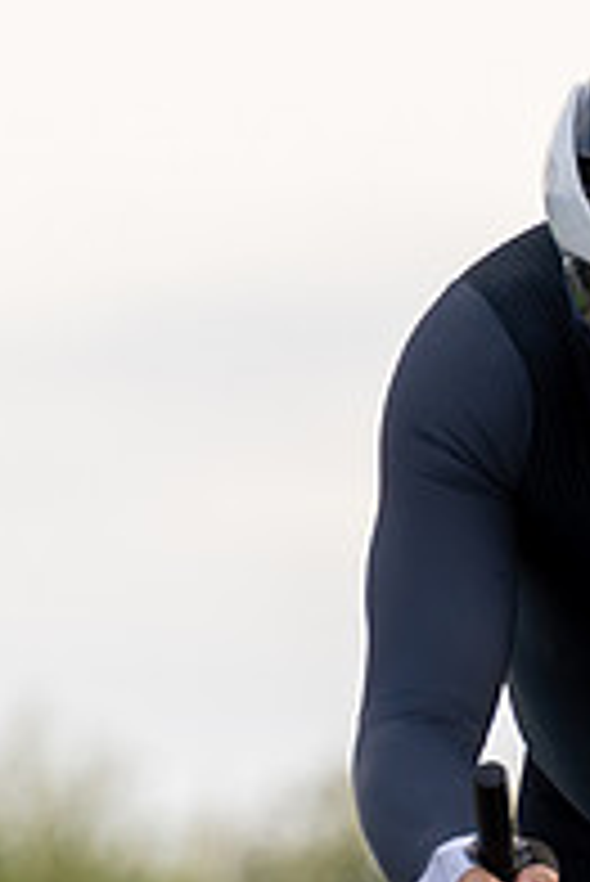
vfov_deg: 2.2
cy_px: 818
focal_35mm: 936
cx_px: 608
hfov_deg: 1.5
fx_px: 22968
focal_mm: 200
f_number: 4
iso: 125
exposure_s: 1/1000
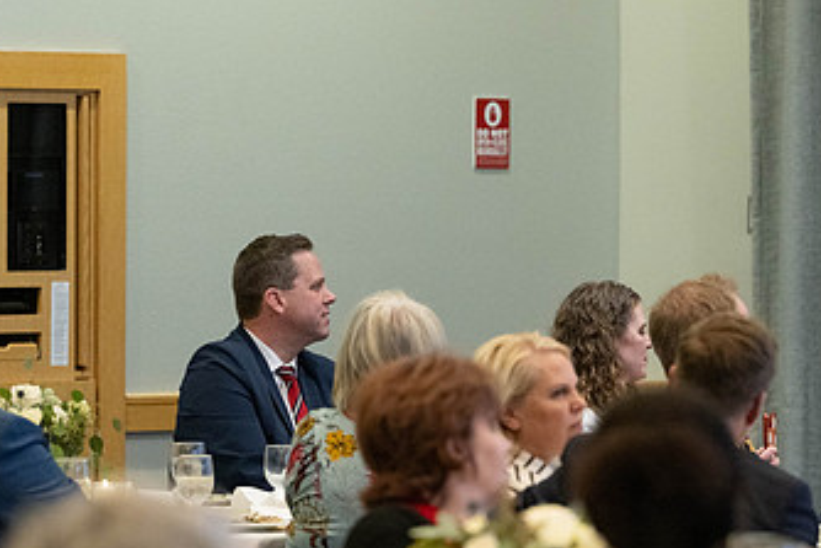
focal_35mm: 287
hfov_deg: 7.2
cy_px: 294
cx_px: 302
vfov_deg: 4.8
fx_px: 6548
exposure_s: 1/320
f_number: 4
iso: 3200
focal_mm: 165
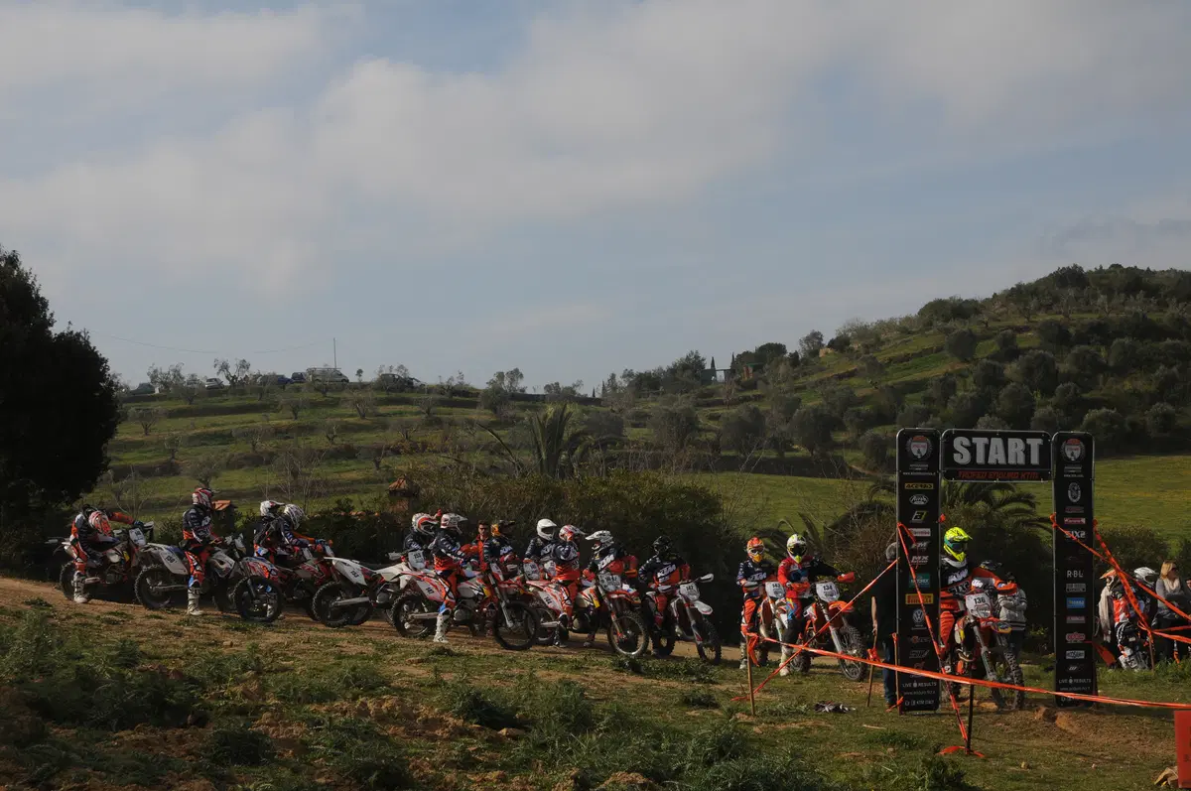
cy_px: 396
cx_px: 596
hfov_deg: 35.1
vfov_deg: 23.7
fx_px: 1883
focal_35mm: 57
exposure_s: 1/640
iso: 250
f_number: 9
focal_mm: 38
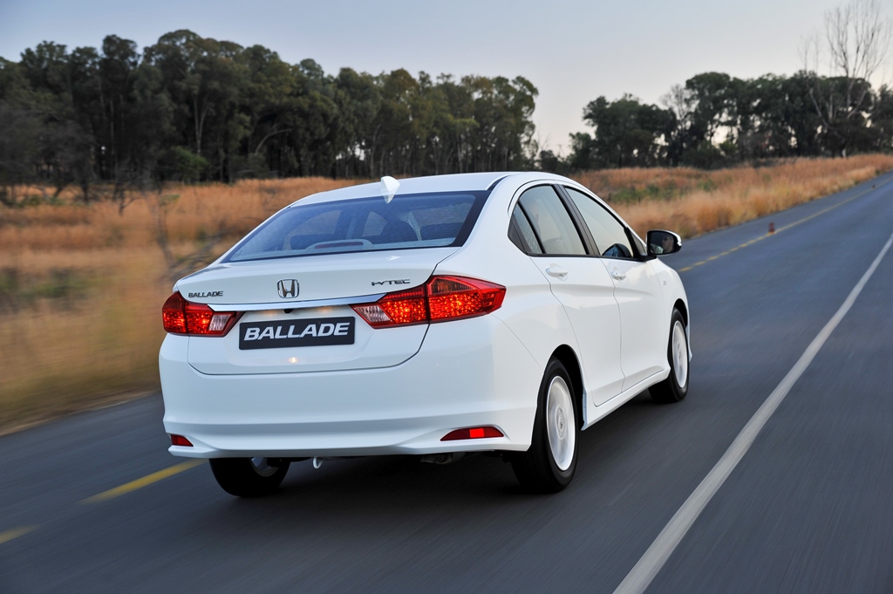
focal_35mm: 52
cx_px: 446
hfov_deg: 38.2
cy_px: 297
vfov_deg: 25.9
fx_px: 1289
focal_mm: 52
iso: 160
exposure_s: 1/30
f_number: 5
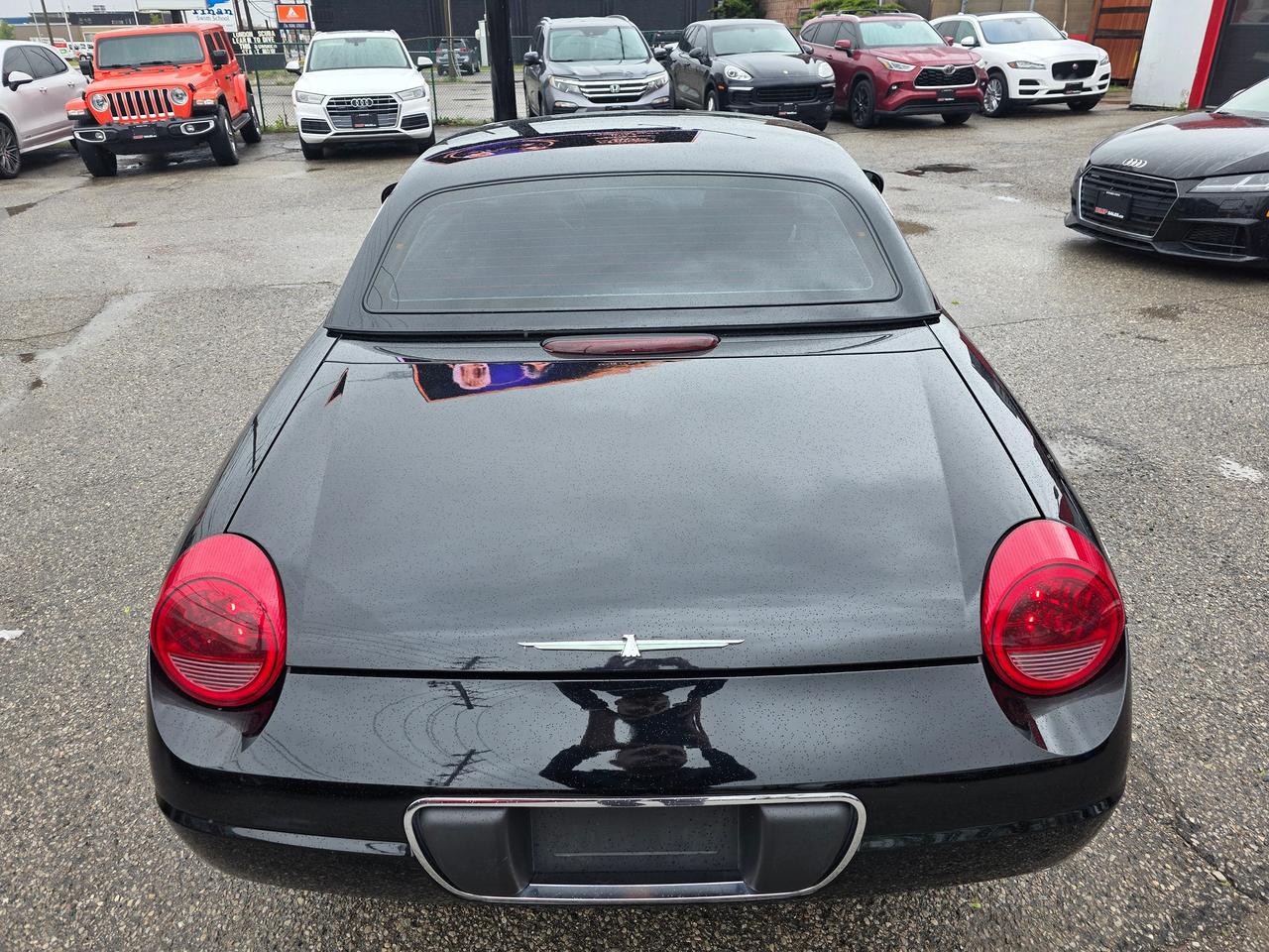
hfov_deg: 73.9
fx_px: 843
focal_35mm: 23
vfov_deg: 58.9
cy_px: 476
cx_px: 634
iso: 40
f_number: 1.7
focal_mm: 6.3
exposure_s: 1/359
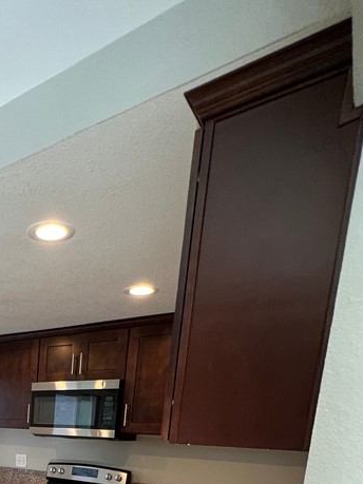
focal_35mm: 29
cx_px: -12
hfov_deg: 41.1
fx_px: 406
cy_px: 506
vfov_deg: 48.2
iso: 160
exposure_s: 1/60
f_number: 1.8
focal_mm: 1.57
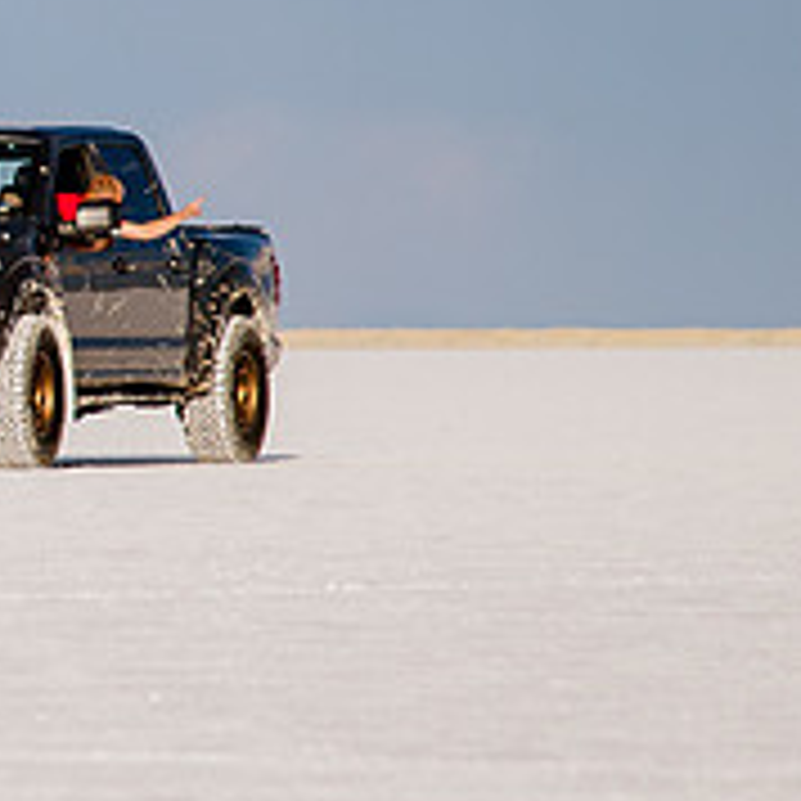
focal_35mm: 533
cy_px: 86
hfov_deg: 3.3
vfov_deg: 3.3
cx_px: -446
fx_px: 13954
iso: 200
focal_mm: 120
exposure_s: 1/6400
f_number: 4
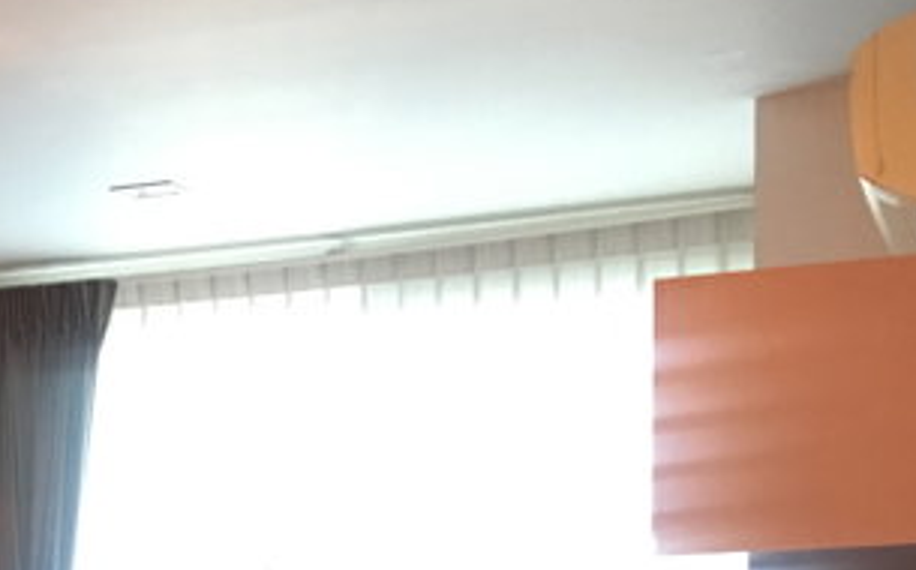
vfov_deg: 12.9
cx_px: -38
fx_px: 2344
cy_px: 921
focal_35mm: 94
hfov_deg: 21.2
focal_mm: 4.15
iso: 160
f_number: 2.2
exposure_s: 1/8
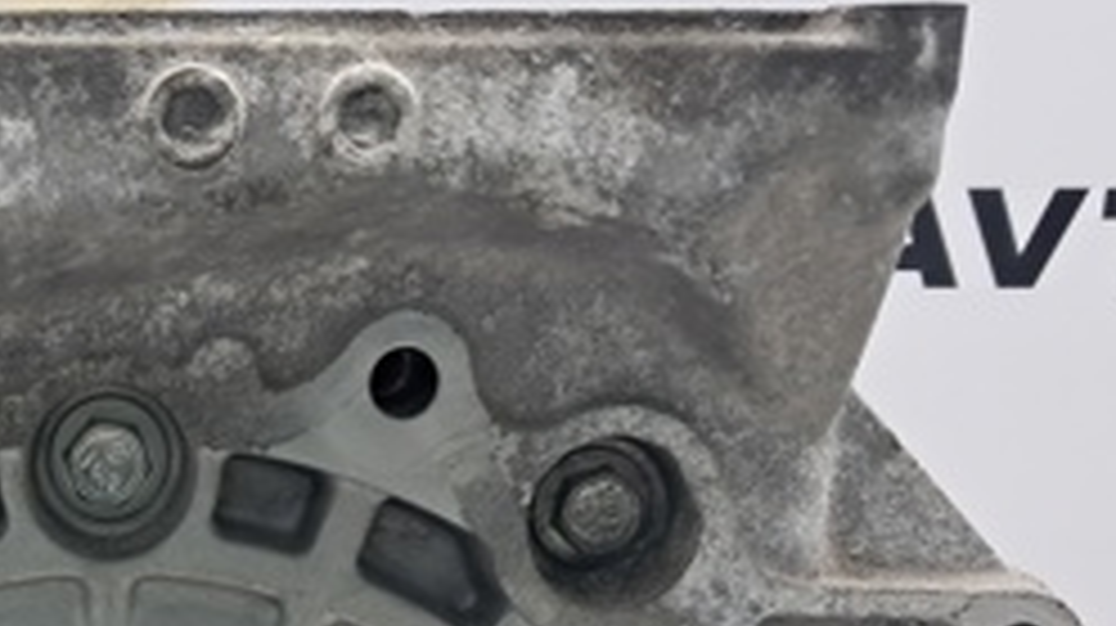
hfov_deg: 26.7
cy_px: 1002
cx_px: 63
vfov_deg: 14.5
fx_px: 2247
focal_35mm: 76
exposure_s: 1/50
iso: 160
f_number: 1.8
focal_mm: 4
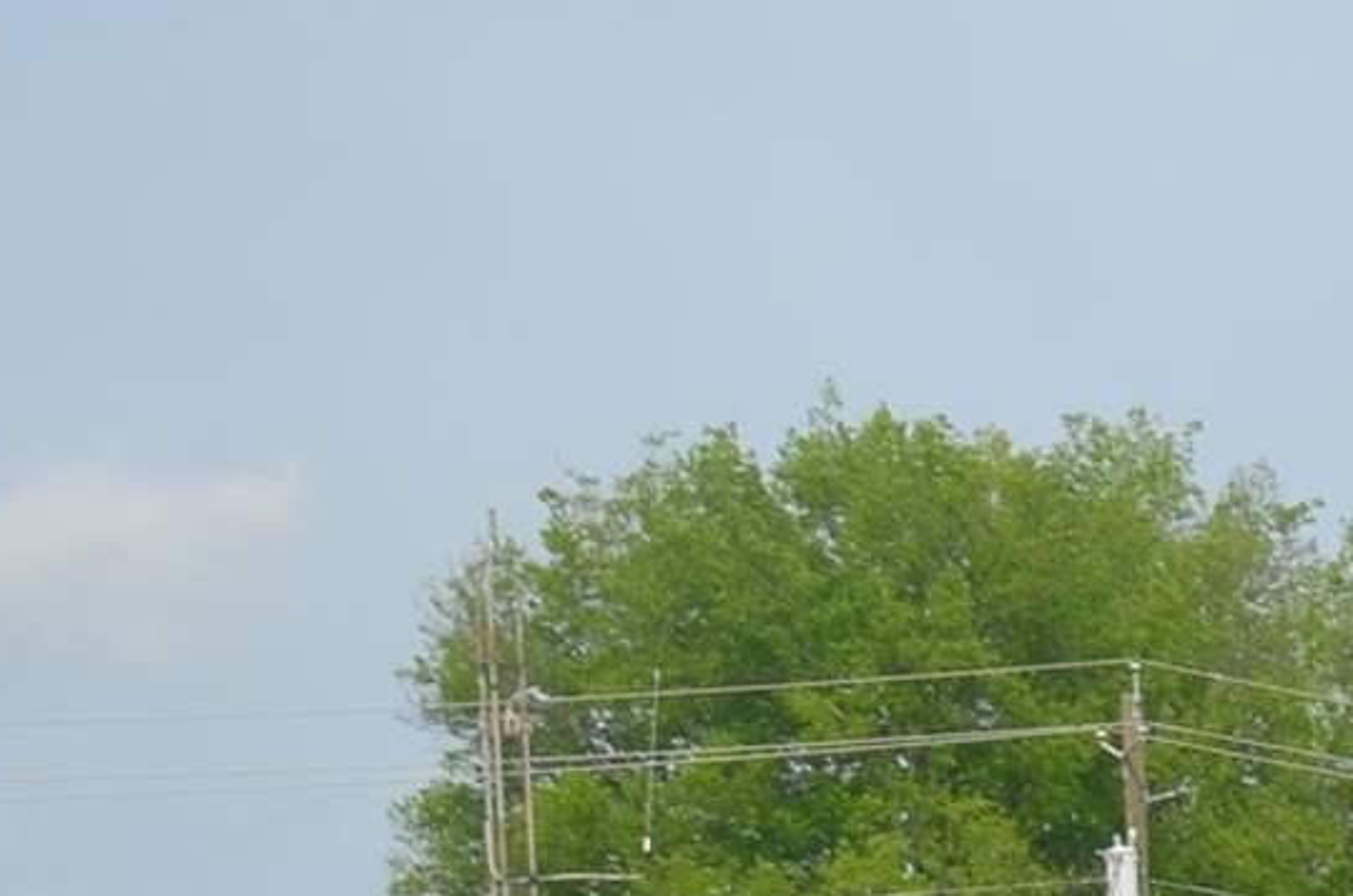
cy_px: 2171
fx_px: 7689
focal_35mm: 205
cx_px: 3462
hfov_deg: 8.9
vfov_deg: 6.4
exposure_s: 1/320
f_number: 9
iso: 100
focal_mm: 24
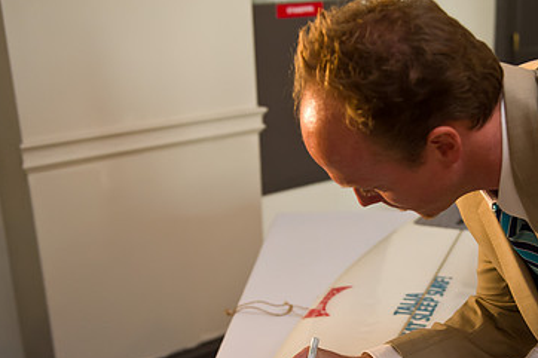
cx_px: 331
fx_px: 836
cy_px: 270
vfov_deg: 23.9
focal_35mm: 56
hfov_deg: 35.5
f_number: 3.2
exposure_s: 1/125
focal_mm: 35
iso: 1600
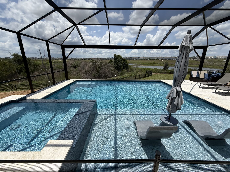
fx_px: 93
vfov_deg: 85.7
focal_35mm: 14
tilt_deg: -16.2
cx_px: 115
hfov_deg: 102.1
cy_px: 86
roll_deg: -0.7
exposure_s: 1/1745
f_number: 2.2
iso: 50
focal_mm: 2.22
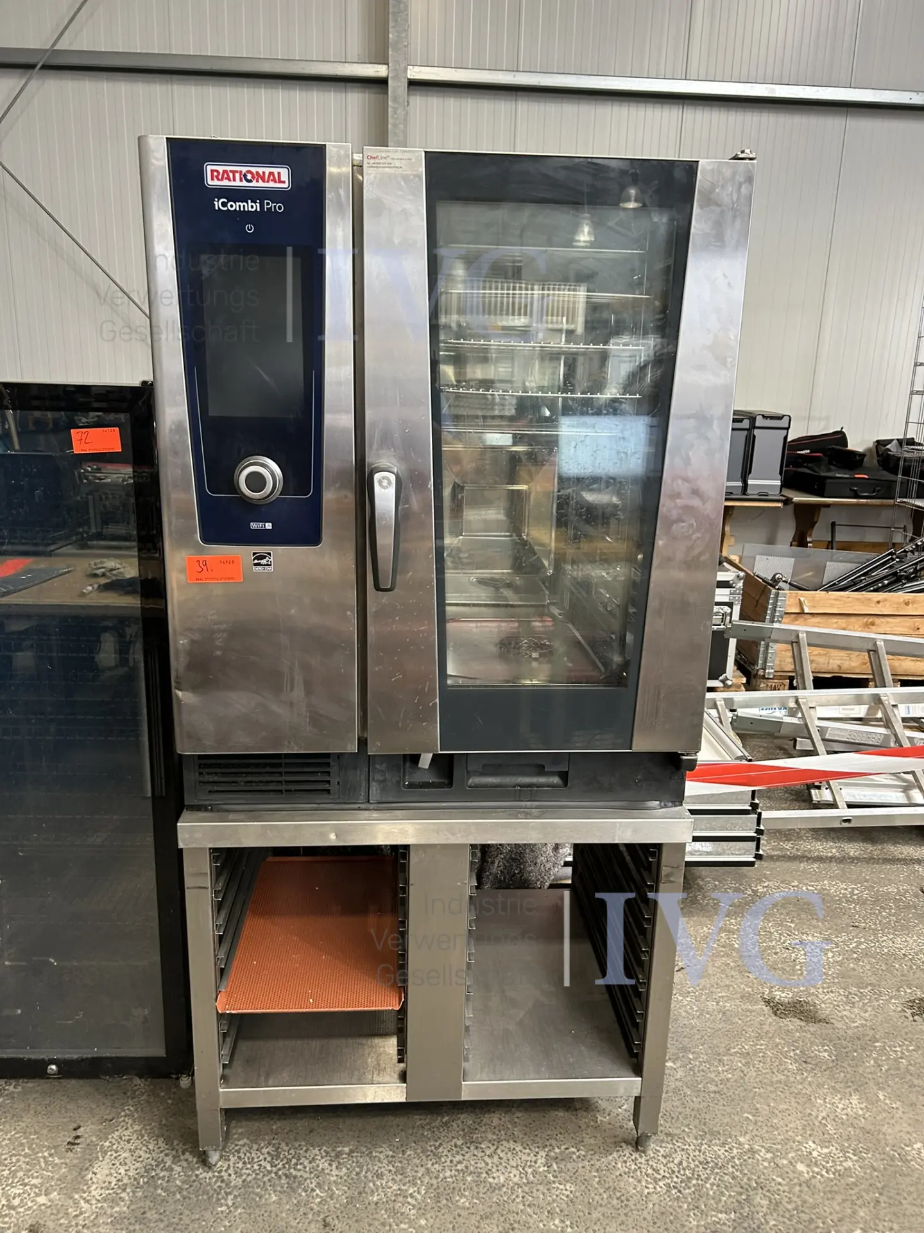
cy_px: 616
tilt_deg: -15.2
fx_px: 925
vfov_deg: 67.3
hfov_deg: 53.1
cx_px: 462
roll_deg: -0.7
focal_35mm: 26
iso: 125
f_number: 1.5
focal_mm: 5.7
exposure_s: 1/50
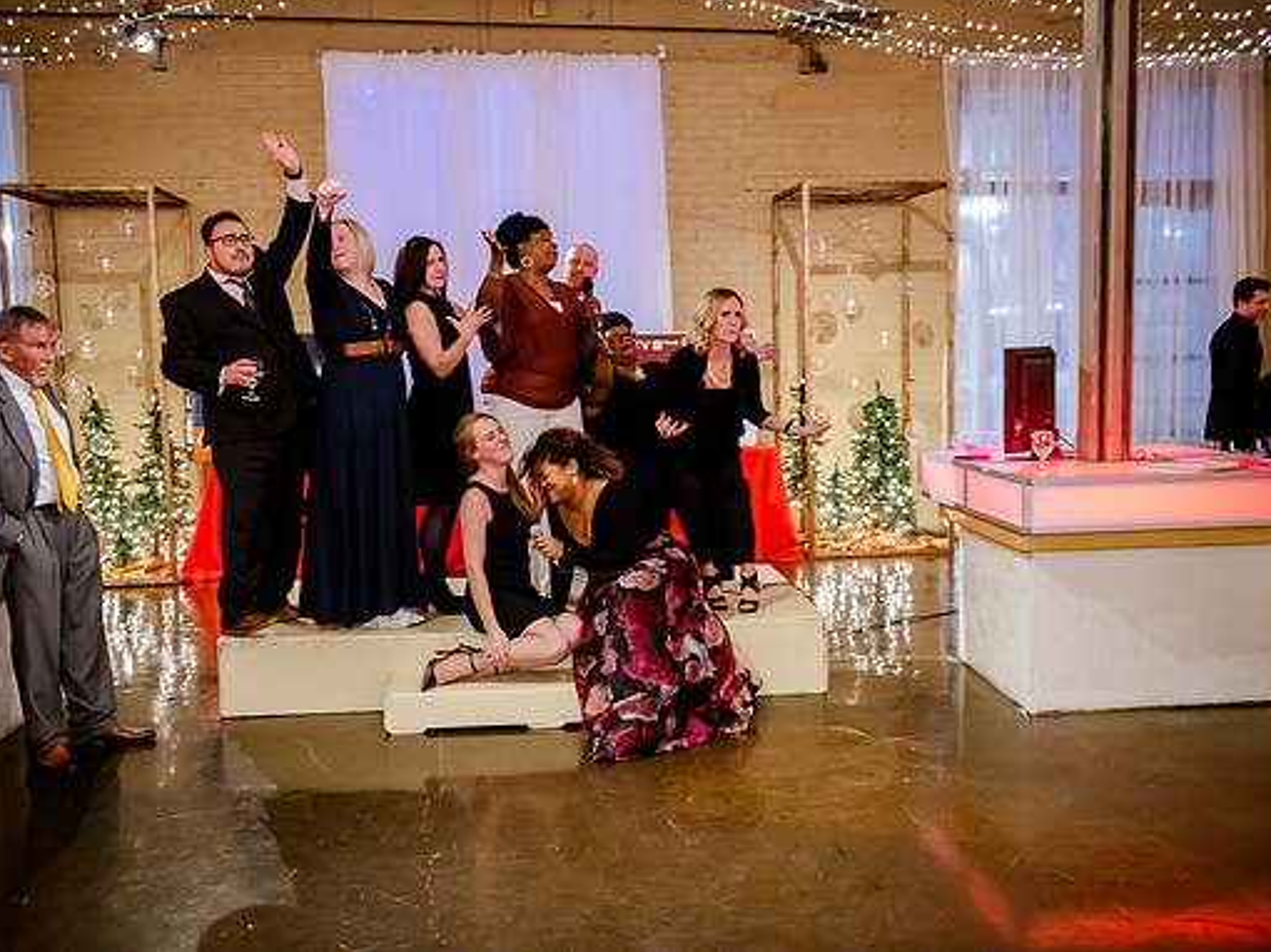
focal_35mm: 35
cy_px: 472
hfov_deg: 52.6
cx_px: 621
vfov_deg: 40.7
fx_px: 1284
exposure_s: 1/100
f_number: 2.8
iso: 5000
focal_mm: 32
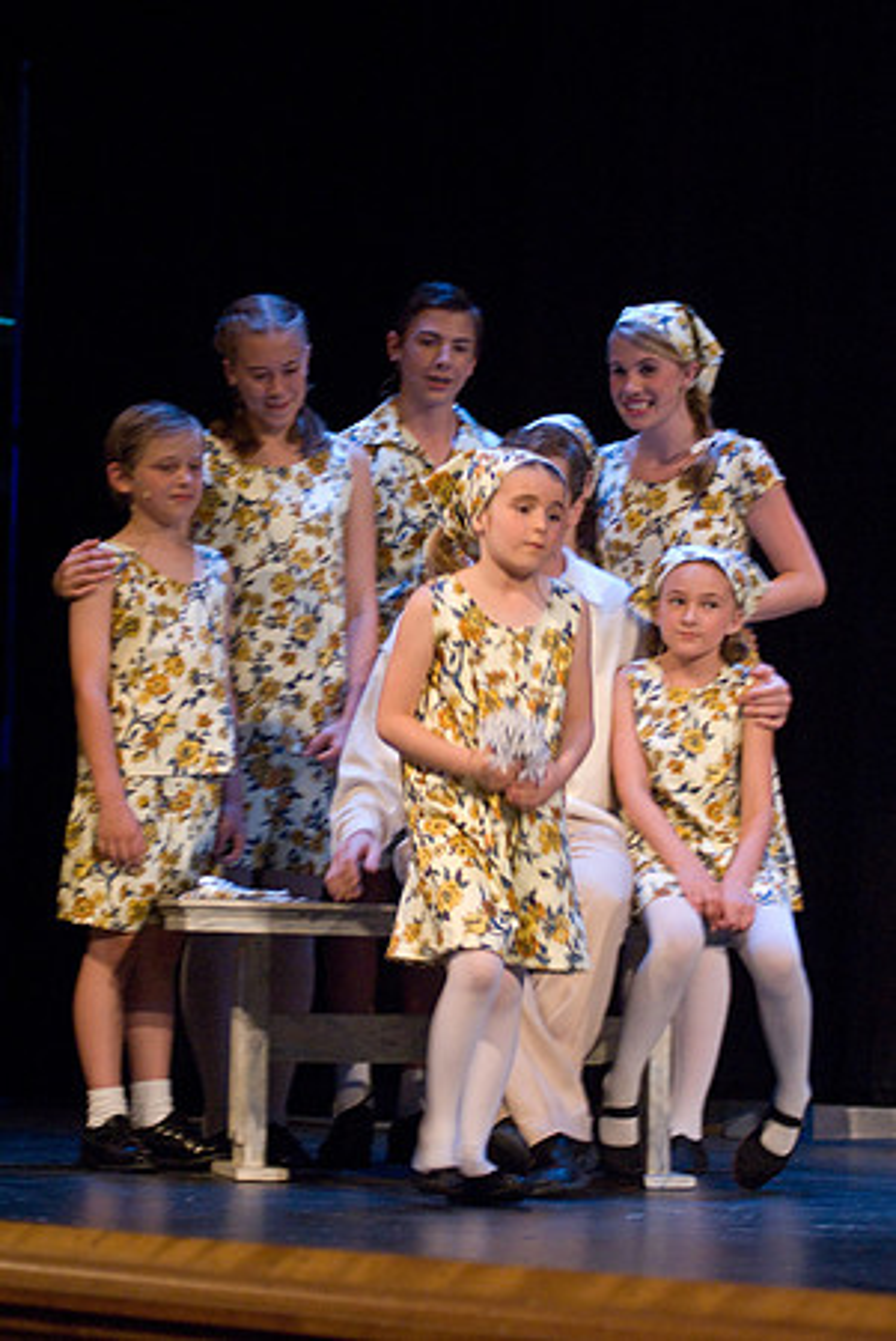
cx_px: 448
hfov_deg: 11.4
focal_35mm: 120
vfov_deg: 17.0
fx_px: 4469
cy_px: 670
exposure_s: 1/30
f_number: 2.8
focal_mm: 80
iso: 1600
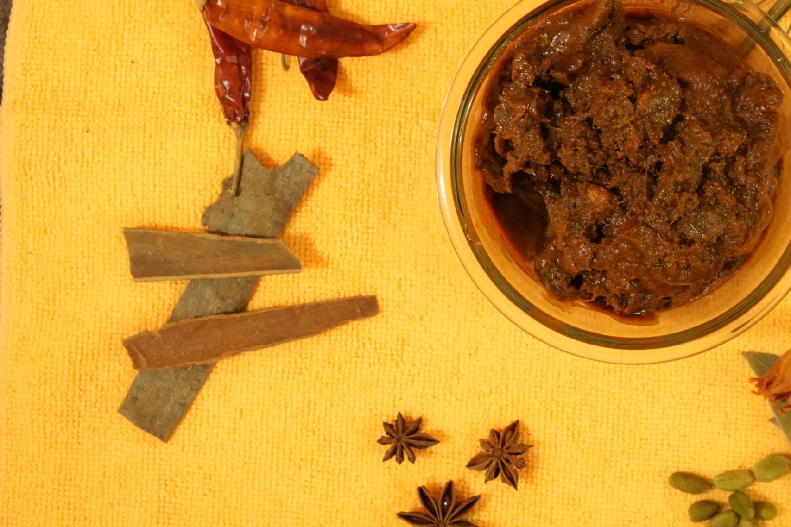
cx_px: 581
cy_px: 149
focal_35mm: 105
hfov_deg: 19.3
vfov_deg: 13.0
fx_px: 2307
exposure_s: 1/40
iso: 12800
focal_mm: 70
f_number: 6.3
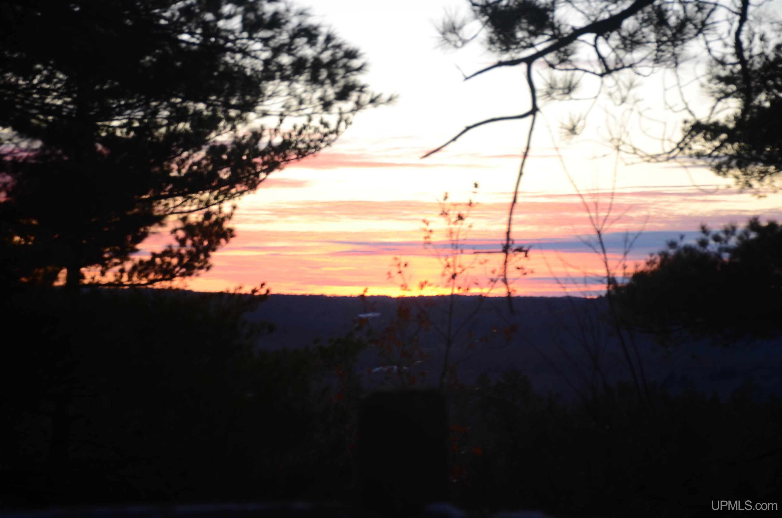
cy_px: 259
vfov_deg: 13.0
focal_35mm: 105
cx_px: 391
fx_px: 2276
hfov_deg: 19.5
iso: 100
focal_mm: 70
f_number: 5
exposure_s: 1/10
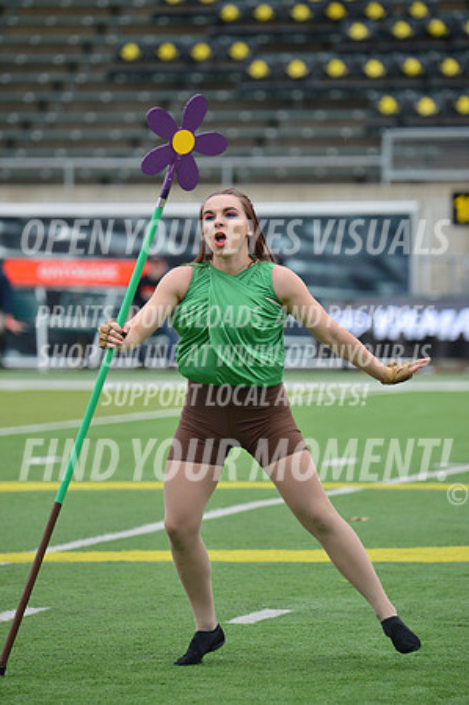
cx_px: 234
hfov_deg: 4.6
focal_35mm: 300
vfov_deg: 6.9
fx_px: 5876
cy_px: 352
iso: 200
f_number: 5.6
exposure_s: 1/640
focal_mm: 300
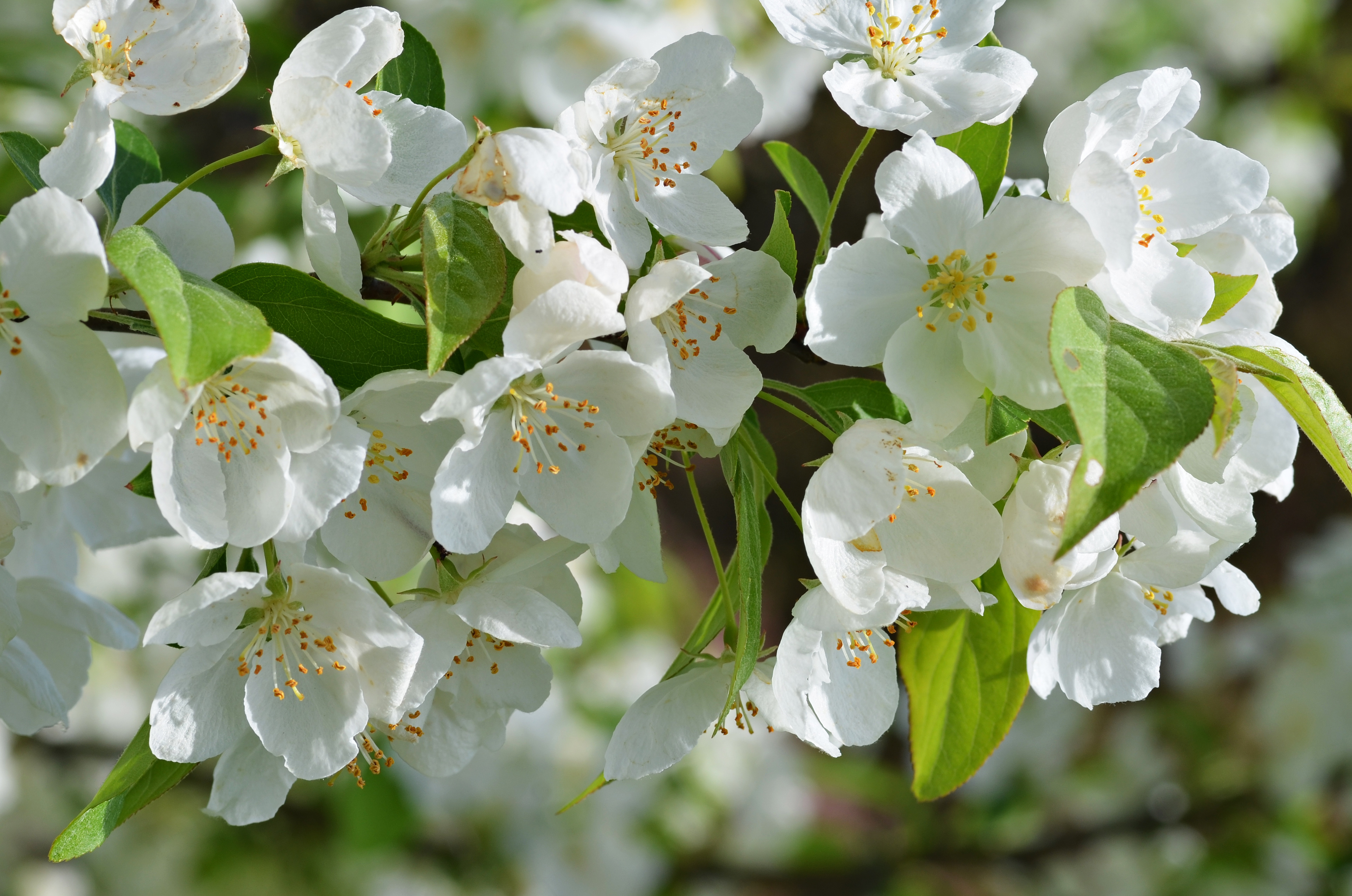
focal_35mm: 134
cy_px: 344
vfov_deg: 10.2
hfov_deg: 15.3
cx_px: 617
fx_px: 5022
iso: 100
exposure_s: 1/160
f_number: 9
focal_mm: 70
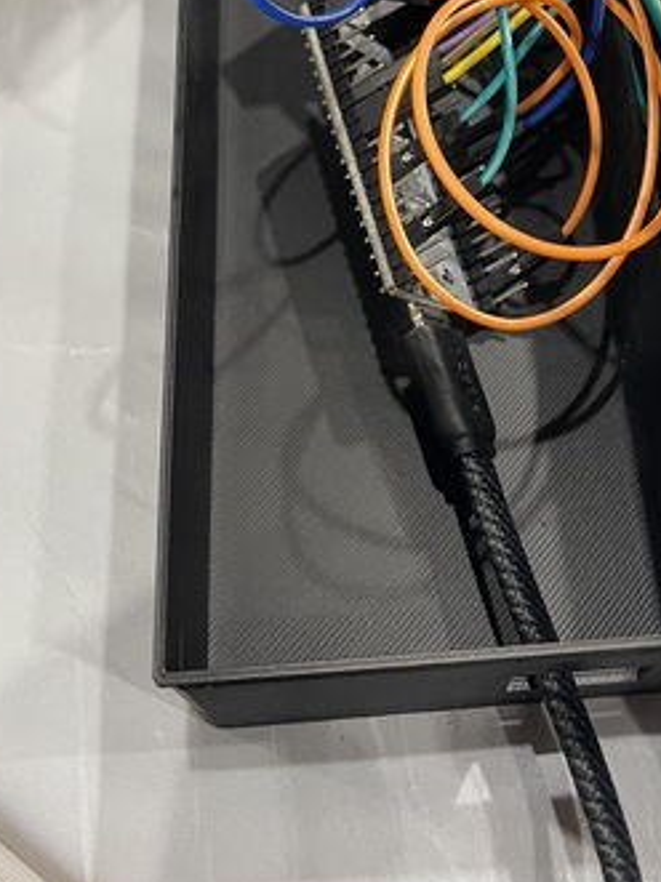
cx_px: 448
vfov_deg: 40.5
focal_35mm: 45
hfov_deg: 31.9
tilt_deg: -58.7
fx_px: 1146
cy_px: 188
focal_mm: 4.2
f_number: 1.6
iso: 250
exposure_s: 1/60
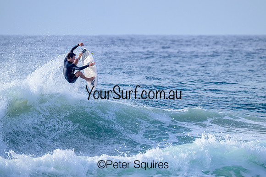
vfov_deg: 2.4
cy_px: 88
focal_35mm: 564
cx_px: 133
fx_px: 4168
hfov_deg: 3.7
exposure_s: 1/2000
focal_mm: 550
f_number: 11
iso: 1000
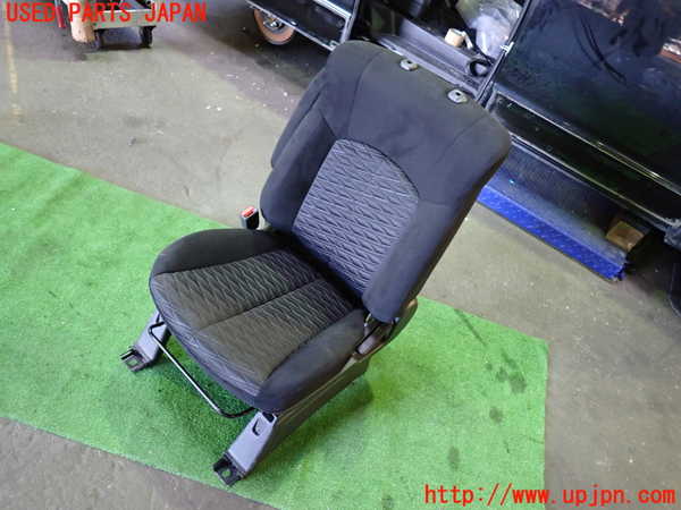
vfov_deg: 54.9
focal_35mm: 25
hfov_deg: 69.4
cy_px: 255
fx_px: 492
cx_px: 340
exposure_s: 1/30
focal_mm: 4.5
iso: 640
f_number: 2
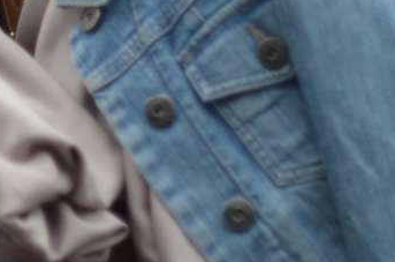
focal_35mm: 280
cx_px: -310
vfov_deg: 4.8
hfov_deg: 7.2
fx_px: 3065
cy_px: -133
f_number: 1.6
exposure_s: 1/1250
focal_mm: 50
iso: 200
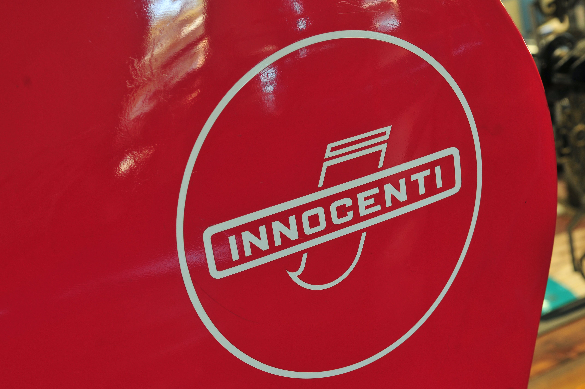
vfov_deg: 20.6
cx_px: 292
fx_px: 1071
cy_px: 194
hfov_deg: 30.5
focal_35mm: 66
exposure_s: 1/1.6
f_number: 7.1
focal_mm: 44
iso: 200
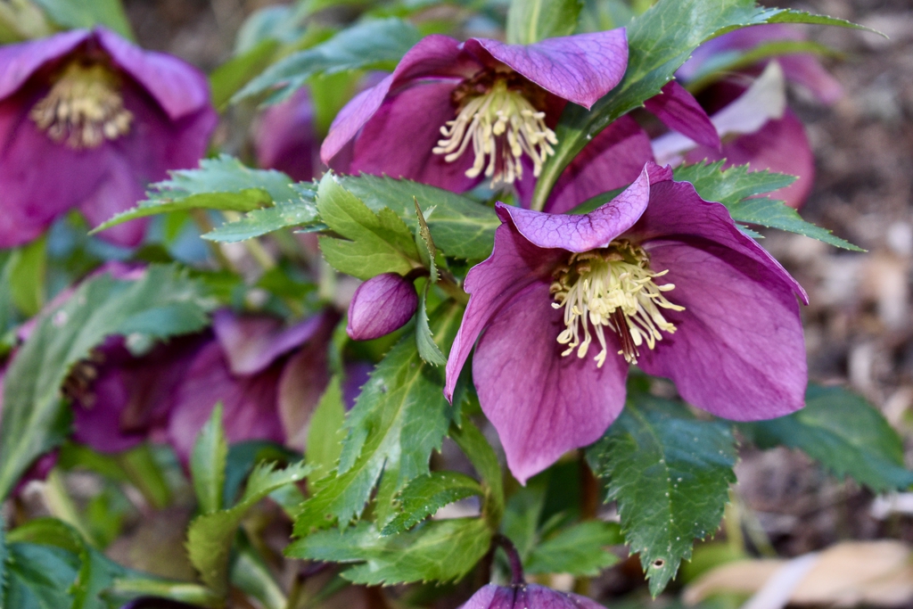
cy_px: 304
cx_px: 456
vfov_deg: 16.6
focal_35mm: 82
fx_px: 2092
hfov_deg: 24.6
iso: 800
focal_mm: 55
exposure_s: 1/60
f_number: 5.6
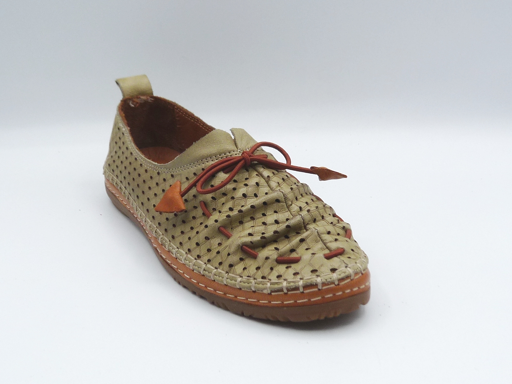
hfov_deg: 38.9
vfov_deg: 29.7
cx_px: 256
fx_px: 725
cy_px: 192
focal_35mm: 49
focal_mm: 4.8
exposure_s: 1/200
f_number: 5
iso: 100
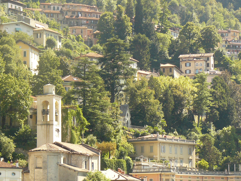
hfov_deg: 12.4
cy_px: 136
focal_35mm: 159
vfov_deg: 9.3
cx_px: 92
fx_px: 1107
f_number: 4
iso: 100
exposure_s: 1/160
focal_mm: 16.2
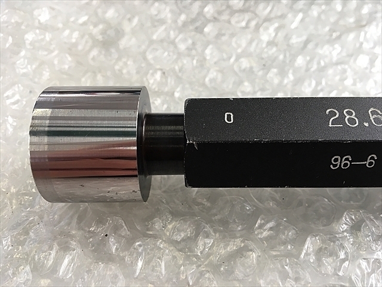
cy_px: 144
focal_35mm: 29
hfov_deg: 61.7
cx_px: 191
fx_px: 320
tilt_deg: -56.4
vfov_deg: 48.2
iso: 32
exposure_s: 1/40
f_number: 2.2
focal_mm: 4.15
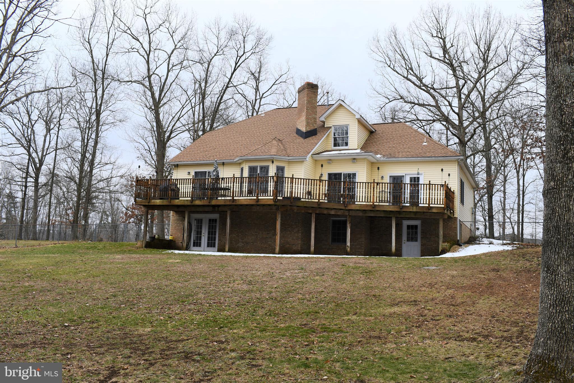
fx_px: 574
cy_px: 192
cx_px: 287
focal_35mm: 36
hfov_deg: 53.1
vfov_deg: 36.9
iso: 180
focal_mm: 24
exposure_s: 1/250
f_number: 8
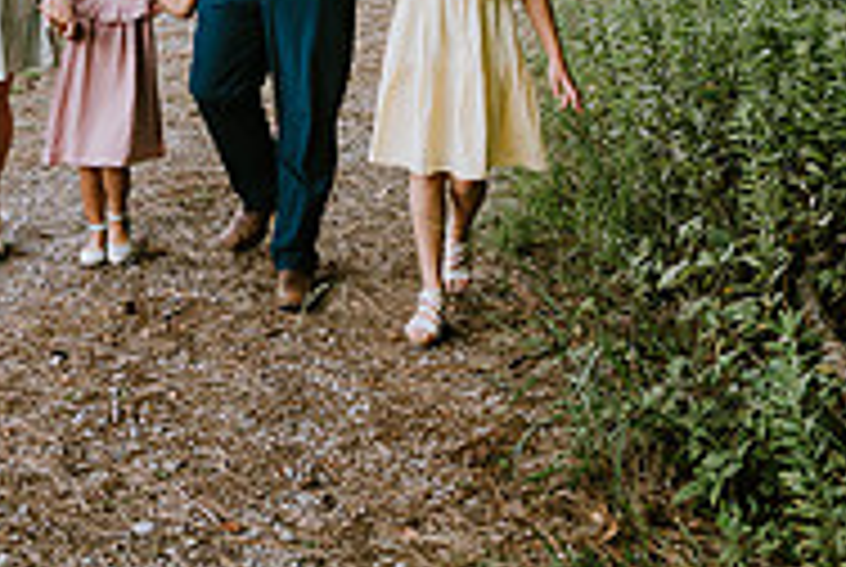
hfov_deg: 26.4
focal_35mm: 74
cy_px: -137
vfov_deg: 17.5
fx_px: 1742
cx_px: 94
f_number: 2.2
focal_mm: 24
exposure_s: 1/250
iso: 320
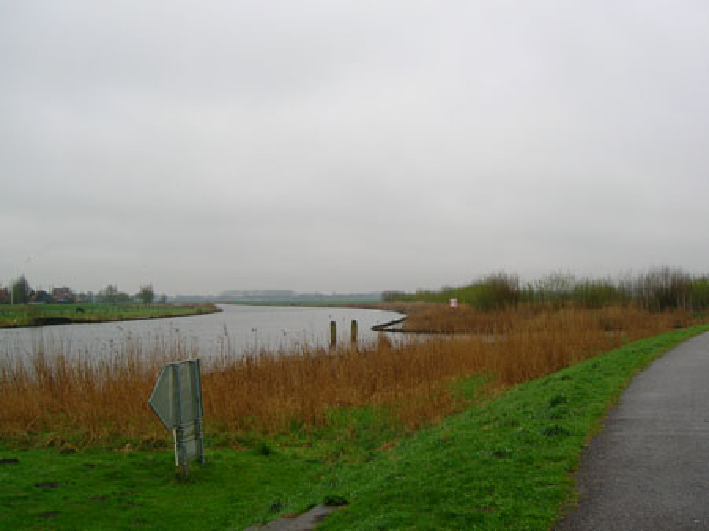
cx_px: 354
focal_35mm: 34
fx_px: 696
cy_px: 266
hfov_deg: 54.0
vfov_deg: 41.8
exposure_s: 1/106
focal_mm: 5.7
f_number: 4.9
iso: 50
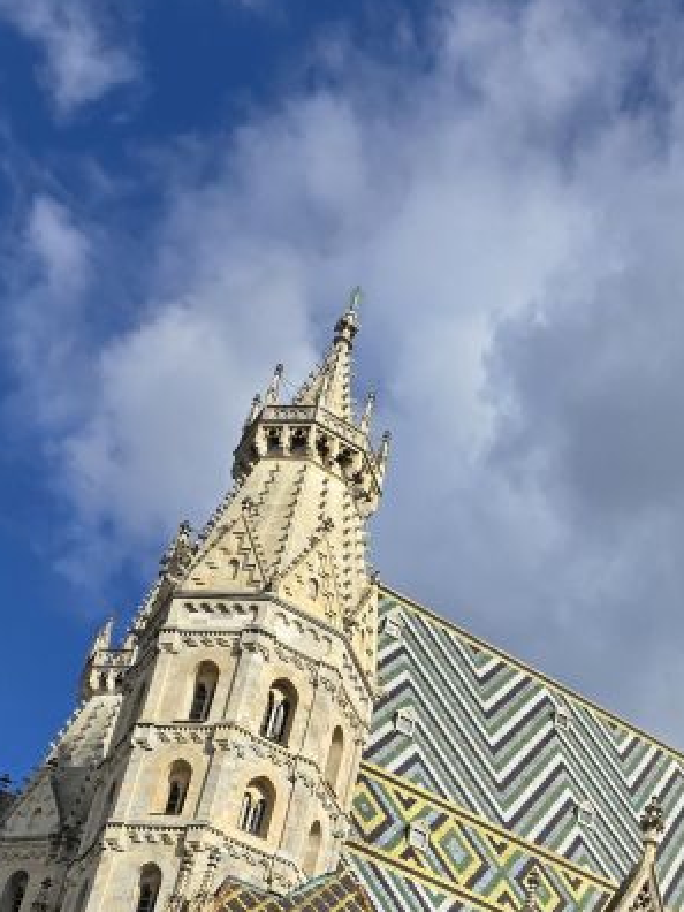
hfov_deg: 22.2
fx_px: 1633
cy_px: 1090
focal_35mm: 62
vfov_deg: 27.5
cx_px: 767
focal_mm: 6.3
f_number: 1.7
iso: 12
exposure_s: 1/1047
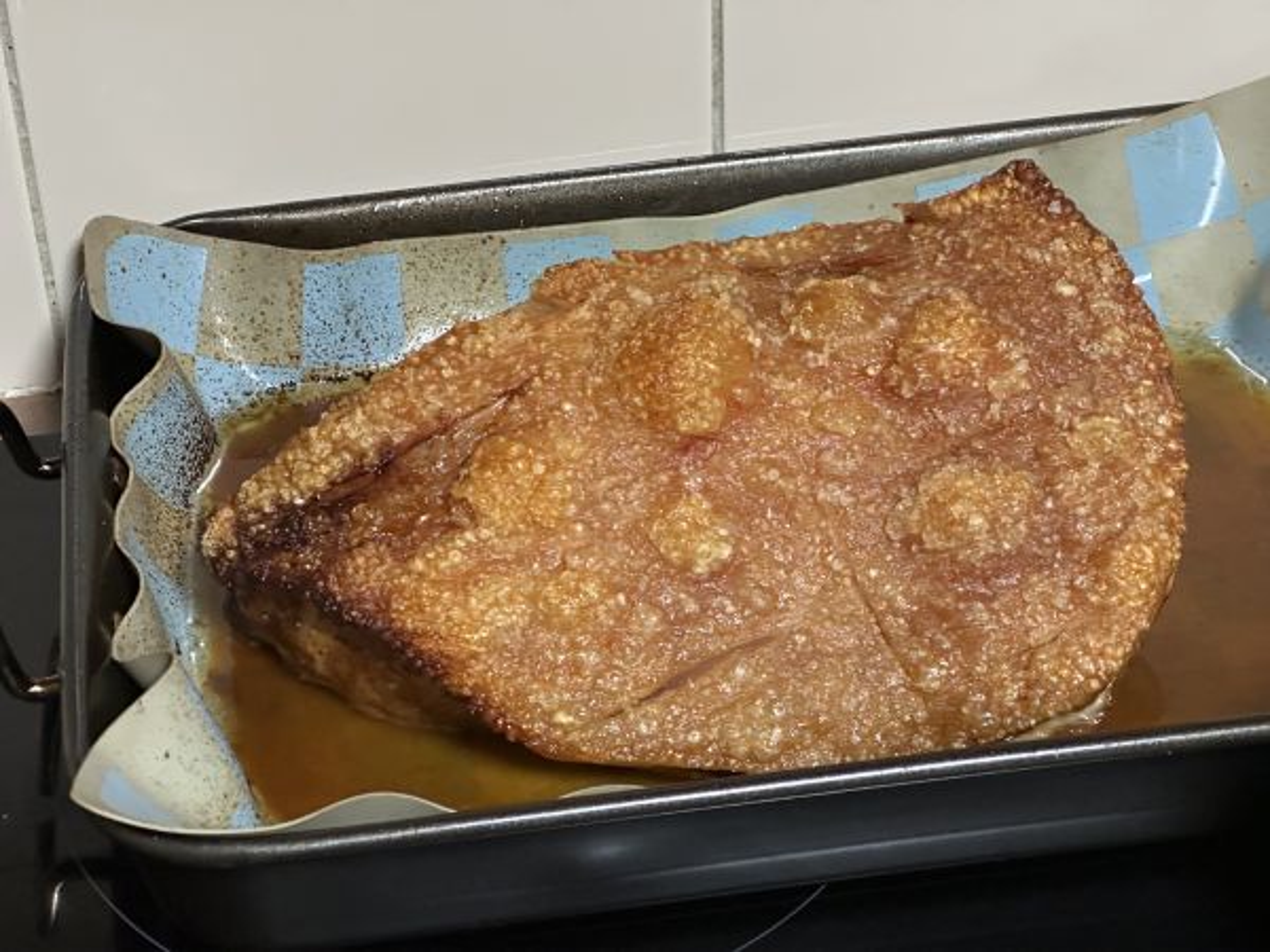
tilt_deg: -35.6
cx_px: 635
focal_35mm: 77
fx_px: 2825
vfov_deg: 19.1
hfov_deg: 25.3
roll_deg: +1.4
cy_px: 476
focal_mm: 9
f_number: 2.8
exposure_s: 1/34
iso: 1000
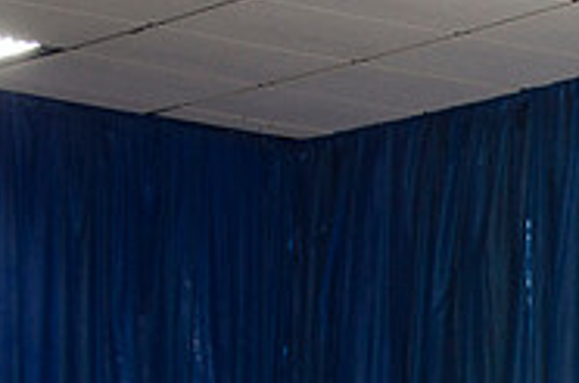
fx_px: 2631
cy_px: 589
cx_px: 862
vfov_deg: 8.1
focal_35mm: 164
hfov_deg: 12.0
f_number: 4.5
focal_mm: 35
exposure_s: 1/60
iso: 400
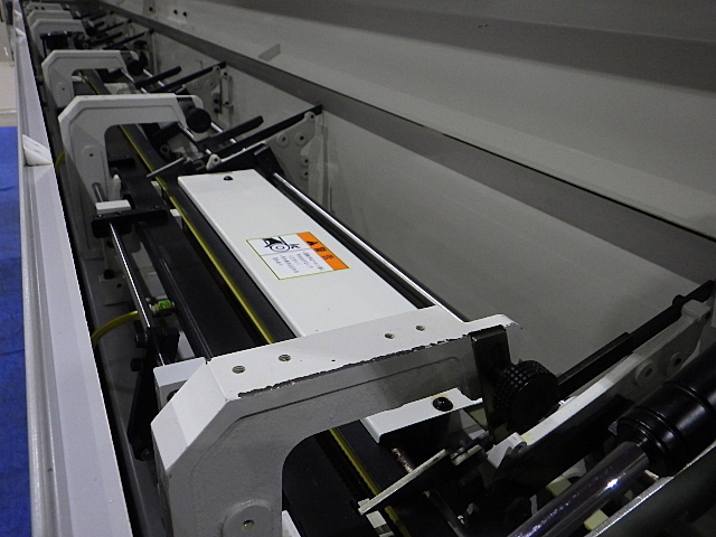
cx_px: 358
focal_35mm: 28
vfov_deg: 49.7
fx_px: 579
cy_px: 268
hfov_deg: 63.4
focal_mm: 5
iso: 640
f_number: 3.5
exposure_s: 1/45
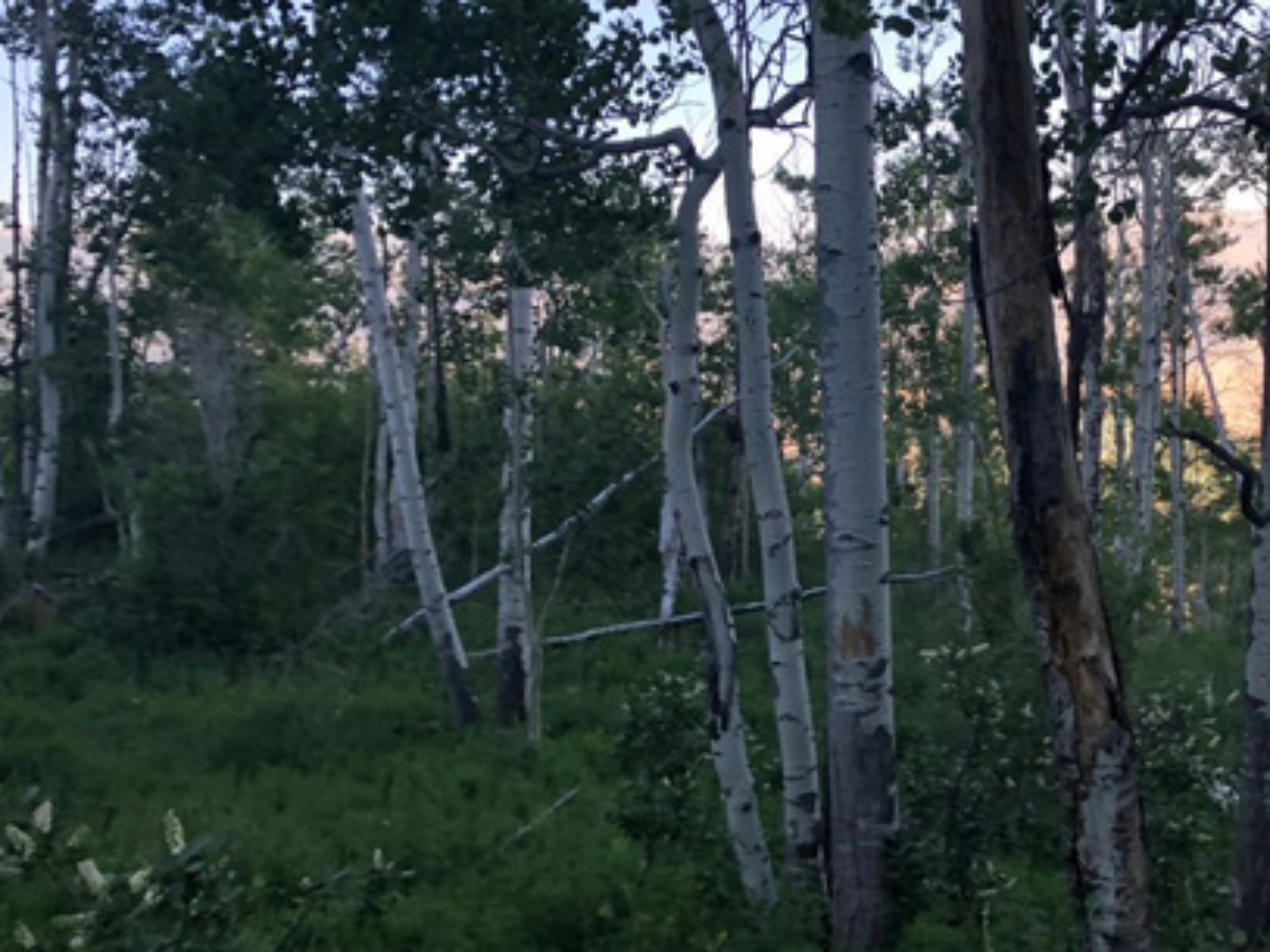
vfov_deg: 32.9
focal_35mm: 44
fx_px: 1614
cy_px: 474
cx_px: 939
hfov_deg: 41.8
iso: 20
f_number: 1.8
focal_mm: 3.99
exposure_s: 1/121
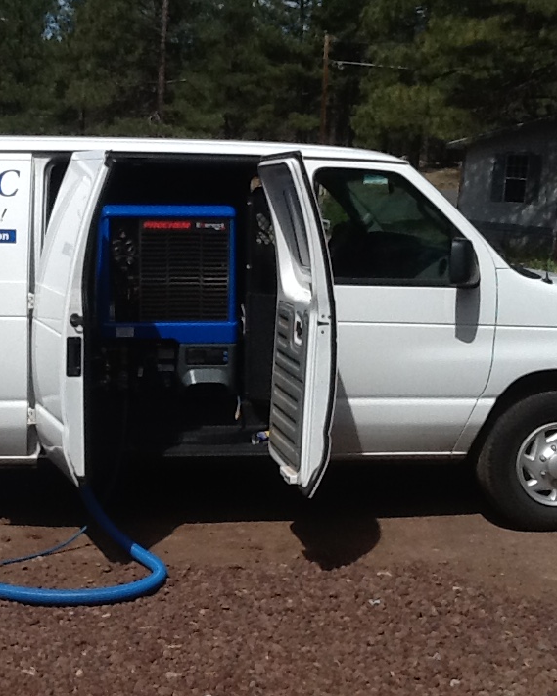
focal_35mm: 58
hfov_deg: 25.9
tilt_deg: -10.1
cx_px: 140
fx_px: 1195
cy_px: 345
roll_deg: -2.0
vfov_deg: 32.5
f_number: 2.4
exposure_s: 1/2058
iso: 40
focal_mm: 2.03
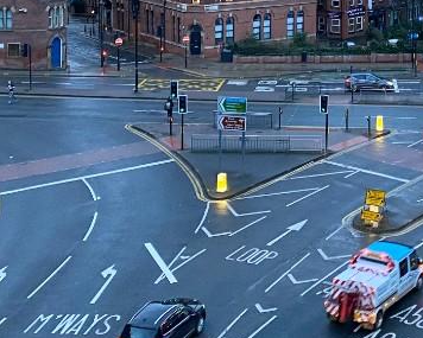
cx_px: 379
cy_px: -46
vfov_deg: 19.9
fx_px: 914
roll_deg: -0.8
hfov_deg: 25.3
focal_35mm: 73
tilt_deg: -3.8
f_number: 1.8
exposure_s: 1/50
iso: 160
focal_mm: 4.25
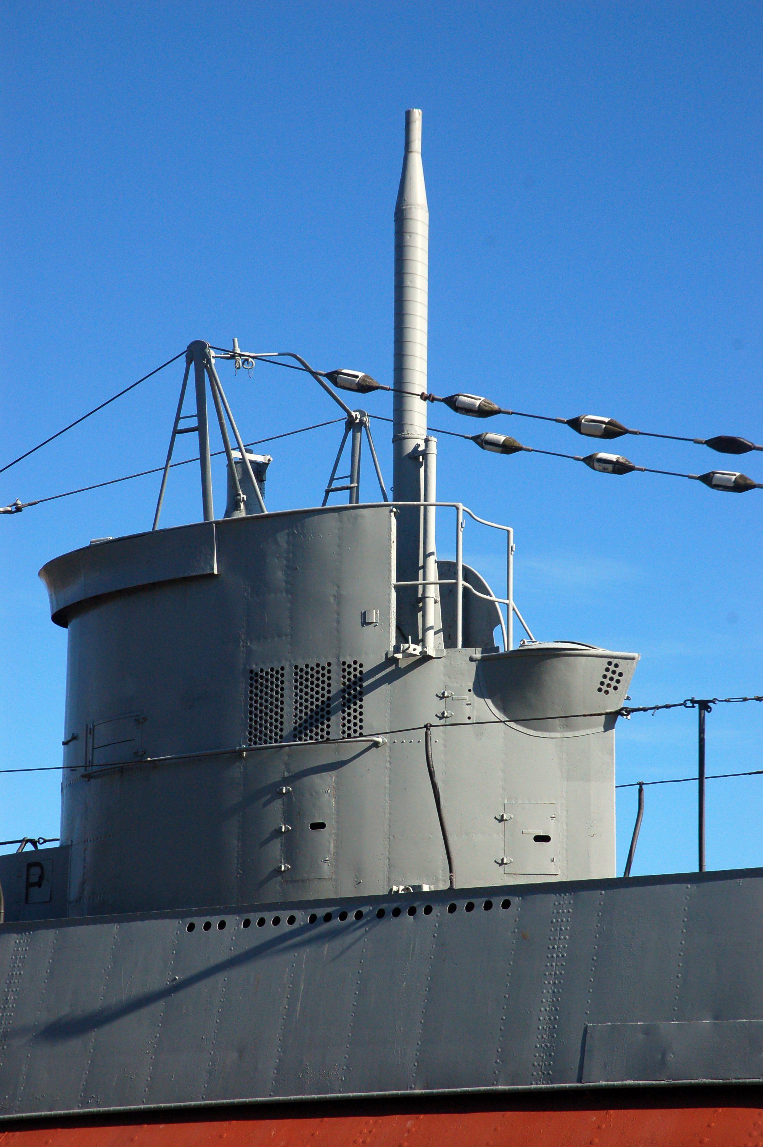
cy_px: 574
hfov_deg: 14.7
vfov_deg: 21.9
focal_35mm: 93
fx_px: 2962
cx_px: 382
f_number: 8
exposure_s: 1/1000
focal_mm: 62
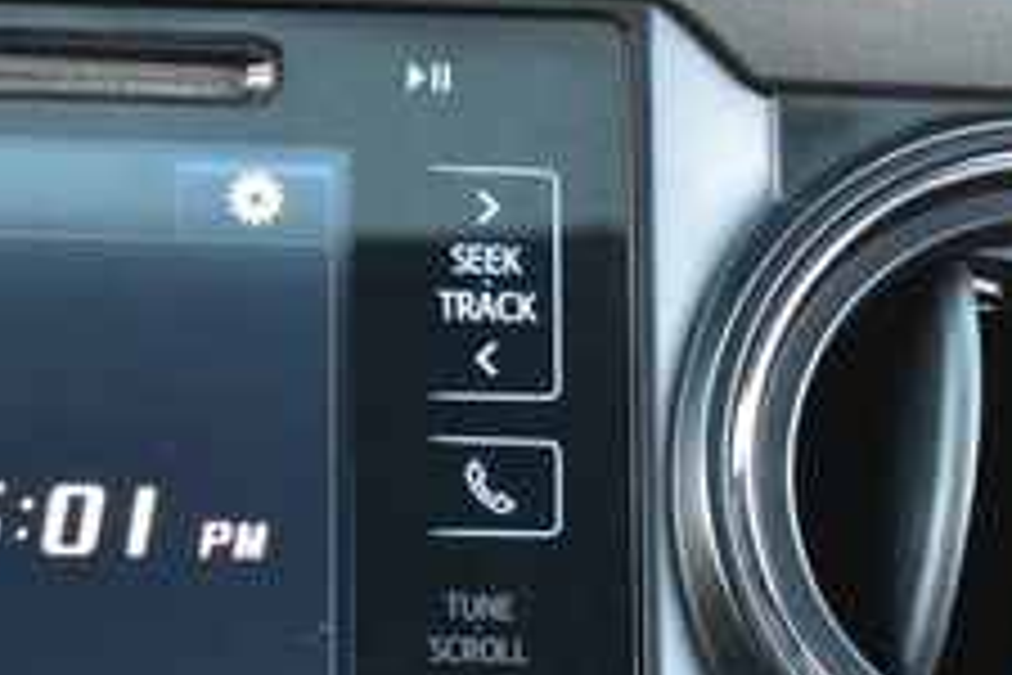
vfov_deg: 8.4
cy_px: 752
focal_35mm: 162
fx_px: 4554
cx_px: -76
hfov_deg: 12.5
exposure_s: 1/15
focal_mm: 38
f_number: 6.3
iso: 800
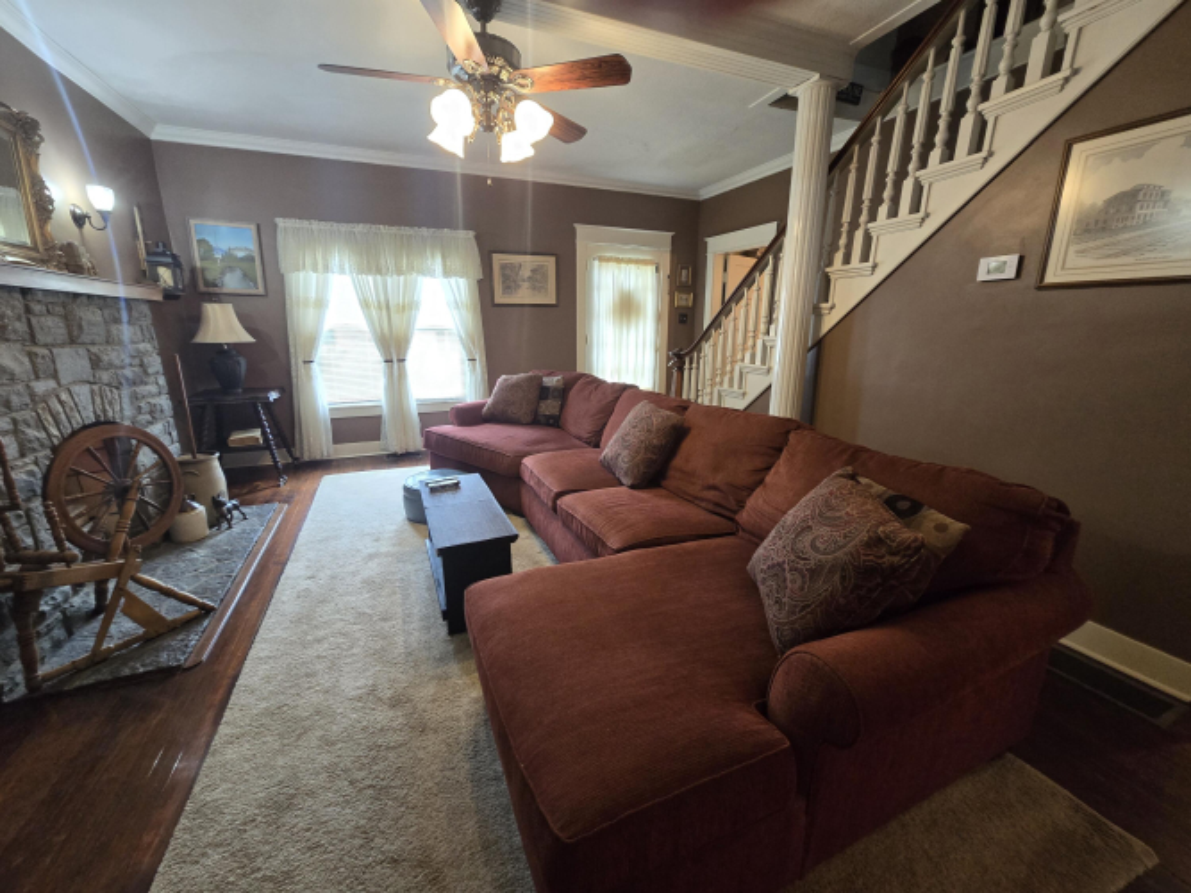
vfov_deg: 89.9
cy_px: 446
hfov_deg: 106.2
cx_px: 596
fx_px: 447
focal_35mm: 13
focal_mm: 2.2
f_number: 2.2
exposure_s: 1/60
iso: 500
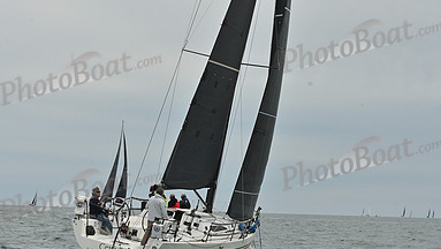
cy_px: 0
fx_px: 1299
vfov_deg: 10.8
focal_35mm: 111
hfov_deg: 19.3
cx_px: 222
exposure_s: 1/1000
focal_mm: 70
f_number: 10
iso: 320
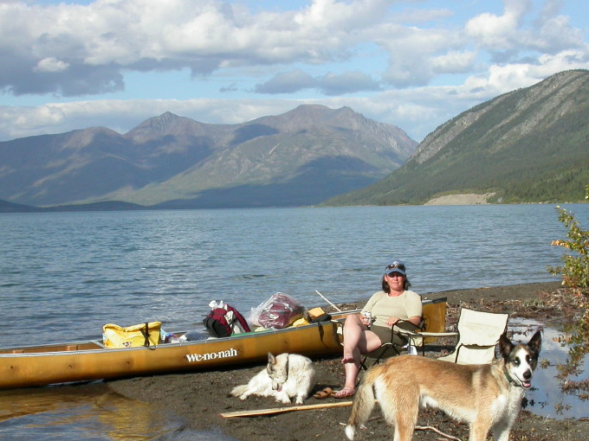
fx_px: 1327
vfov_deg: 18.8
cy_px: 295
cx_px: 276
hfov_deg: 25.0
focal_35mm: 78
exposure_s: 1/421
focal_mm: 11.8
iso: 100
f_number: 6.9
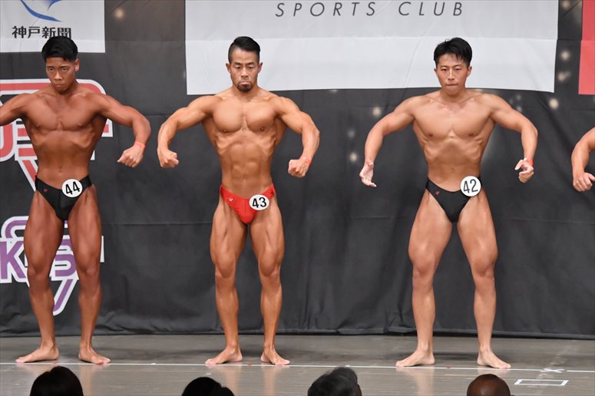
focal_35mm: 225
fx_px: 3717
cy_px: 198
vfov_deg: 6.1
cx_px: 298
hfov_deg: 9.2
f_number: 5.6
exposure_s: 1/400
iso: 6400
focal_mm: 150
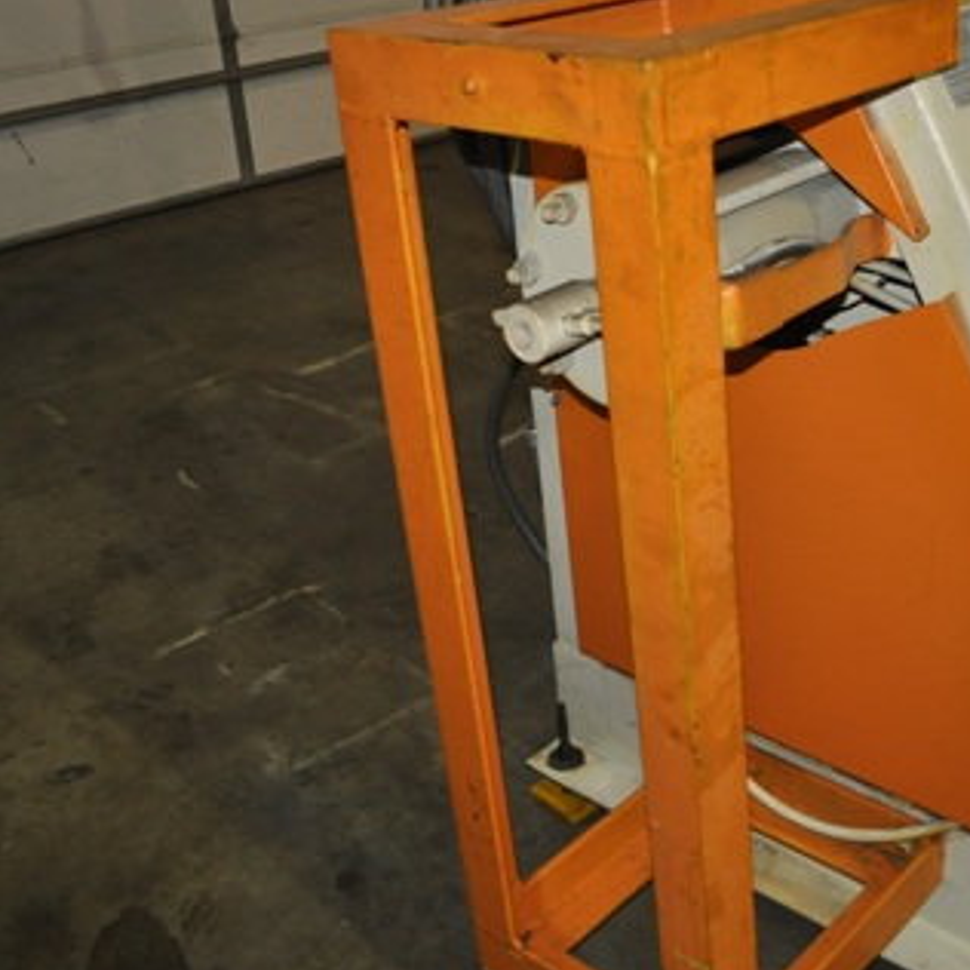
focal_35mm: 42
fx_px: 1332
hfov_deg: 38.4
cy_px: 390
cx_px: 787
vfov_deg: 39.9
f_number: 3.5
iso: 800
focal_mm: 18
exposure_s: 1/60
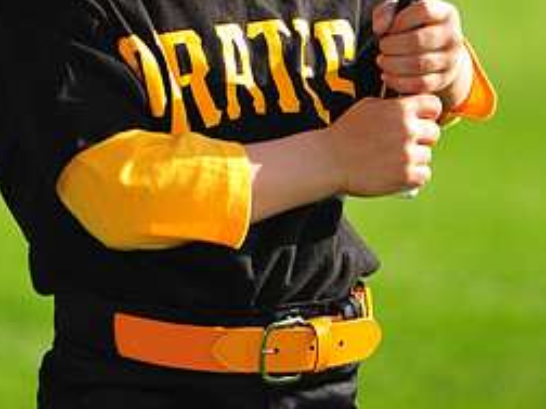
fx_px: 6972
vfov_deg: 3.4
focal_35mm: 442
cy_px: -141
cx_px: 195
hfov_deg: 4.5
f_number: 5
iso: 200
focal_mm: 200
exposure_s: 1/640
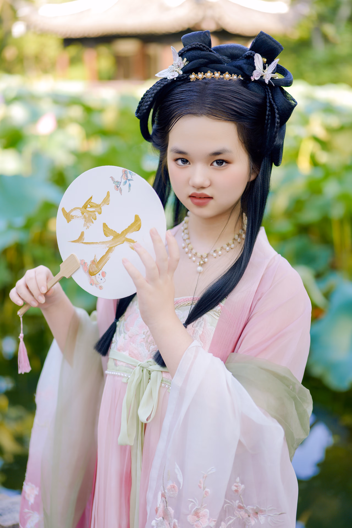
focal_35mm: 50
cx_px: 176
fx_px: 733
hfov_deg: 27.0
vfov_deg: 39.6
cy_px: 264
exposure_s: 1/250
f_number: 1.8
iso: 100
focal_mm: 50
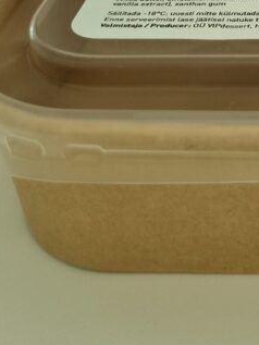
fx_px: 837
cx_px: 379
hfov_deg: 16.2
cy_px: -175
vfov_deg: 20.0
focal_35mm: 84
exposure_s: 1/100
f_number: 1.8
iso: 100
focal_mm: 5.4
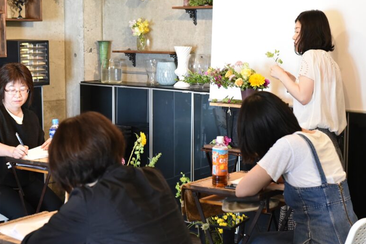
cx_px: 197
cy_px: 109
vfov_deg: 20.6
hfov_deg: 30.5
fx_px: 671
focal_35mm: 66
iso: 4000
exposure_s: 1/100
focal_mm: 50
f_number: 4
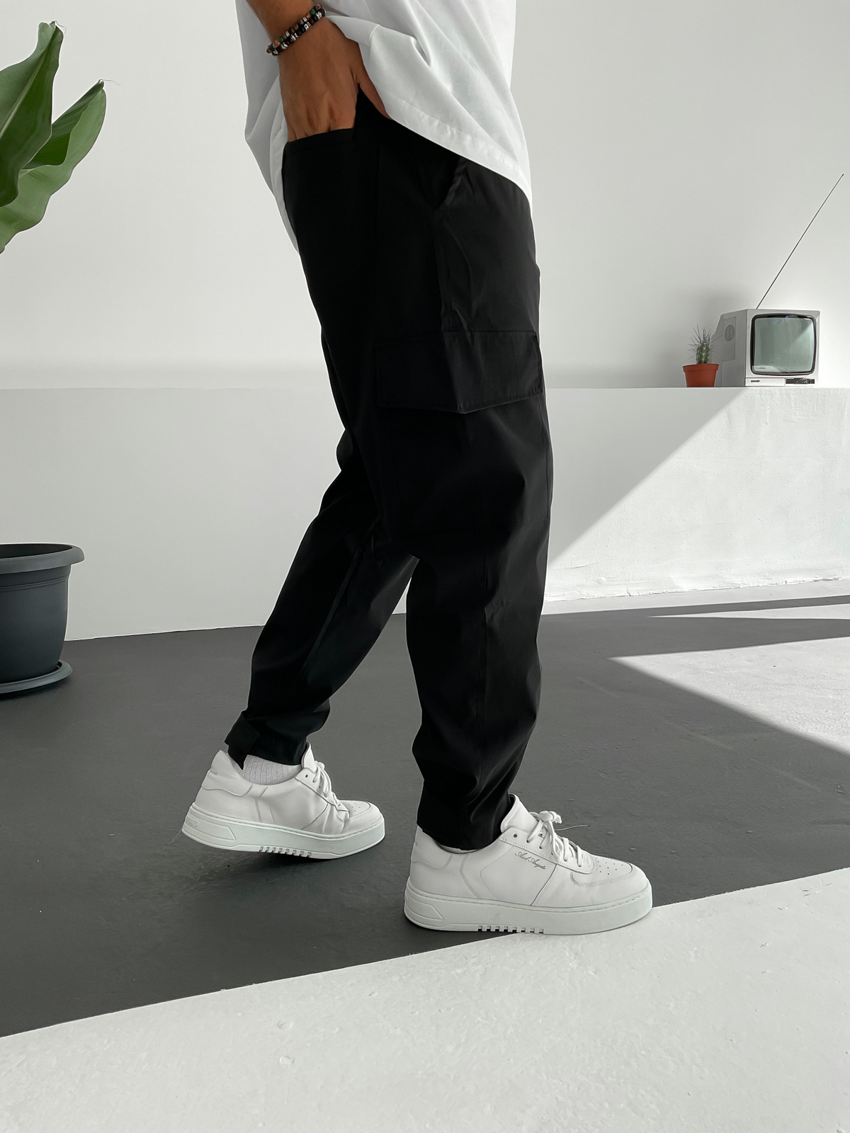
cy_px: 566
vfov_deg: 61.7
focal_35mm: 29
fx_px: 949
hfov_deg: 48.2
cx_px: 425
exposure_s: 1/350
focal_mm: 3
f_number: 1.8
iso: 16
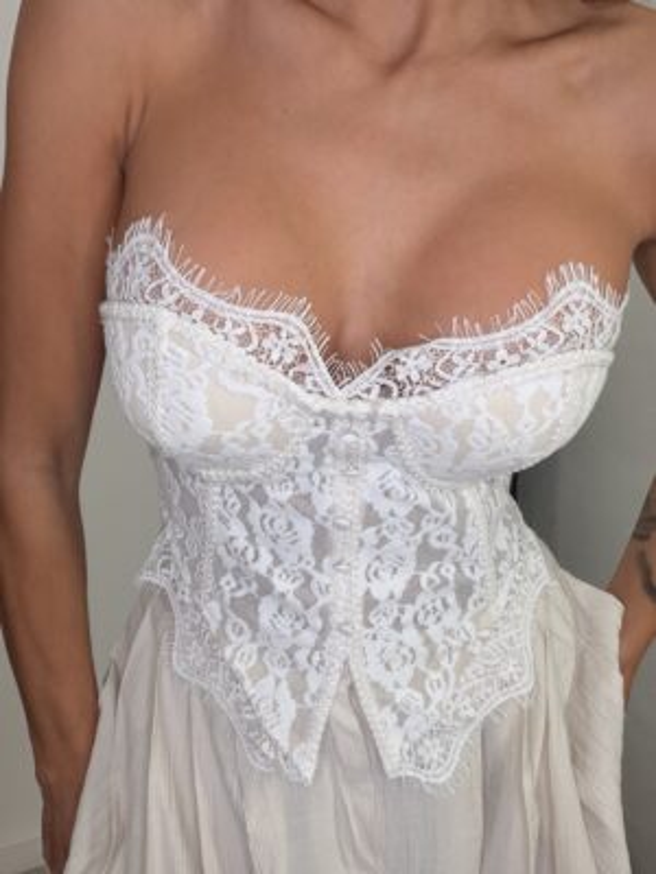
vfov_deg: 60.0
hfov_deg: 46.8
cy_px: 437
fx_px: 758
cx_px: 328
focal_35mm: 30
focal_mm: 2.71
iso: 20
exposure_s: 1/81
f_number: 1.9
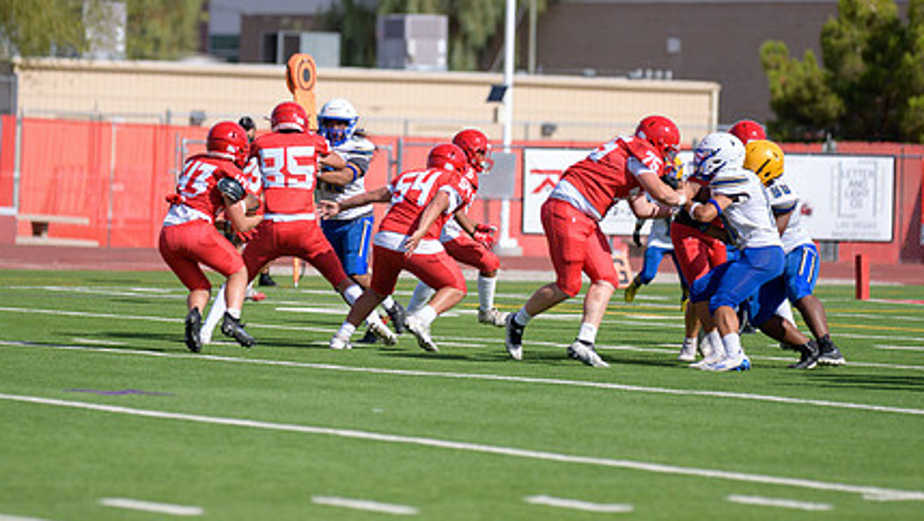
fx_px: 6767
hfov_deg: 7.8
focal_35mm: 276
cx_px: 426
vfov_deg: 4.4
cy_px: 268
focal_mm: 195
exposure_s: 1/3200
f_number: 2.8
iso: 200
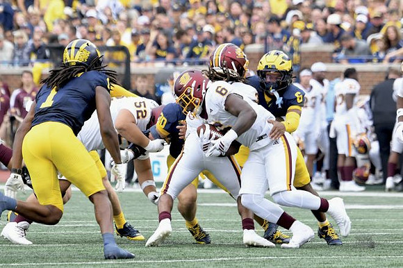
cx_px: 202
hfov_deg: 4.7
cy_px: 134
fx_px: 4867
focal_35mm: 435
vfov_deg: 3.2
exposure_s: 1/1000
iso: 1250
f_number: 5.6
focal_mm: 290
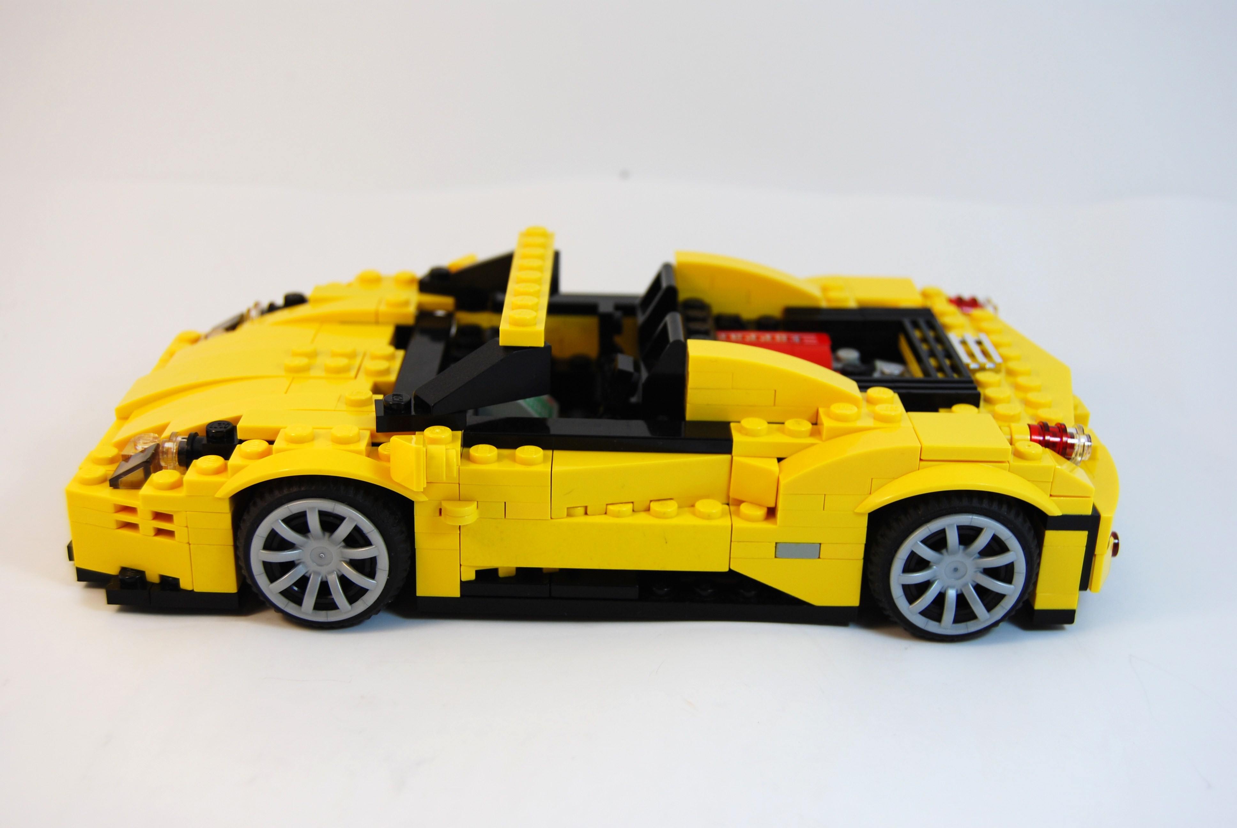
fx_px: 1600
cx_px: 618
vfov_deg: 29.0
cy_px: 414
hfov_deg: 42.3
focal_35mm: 46
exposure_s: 1/125
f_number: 5.6
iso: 125
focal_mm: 31
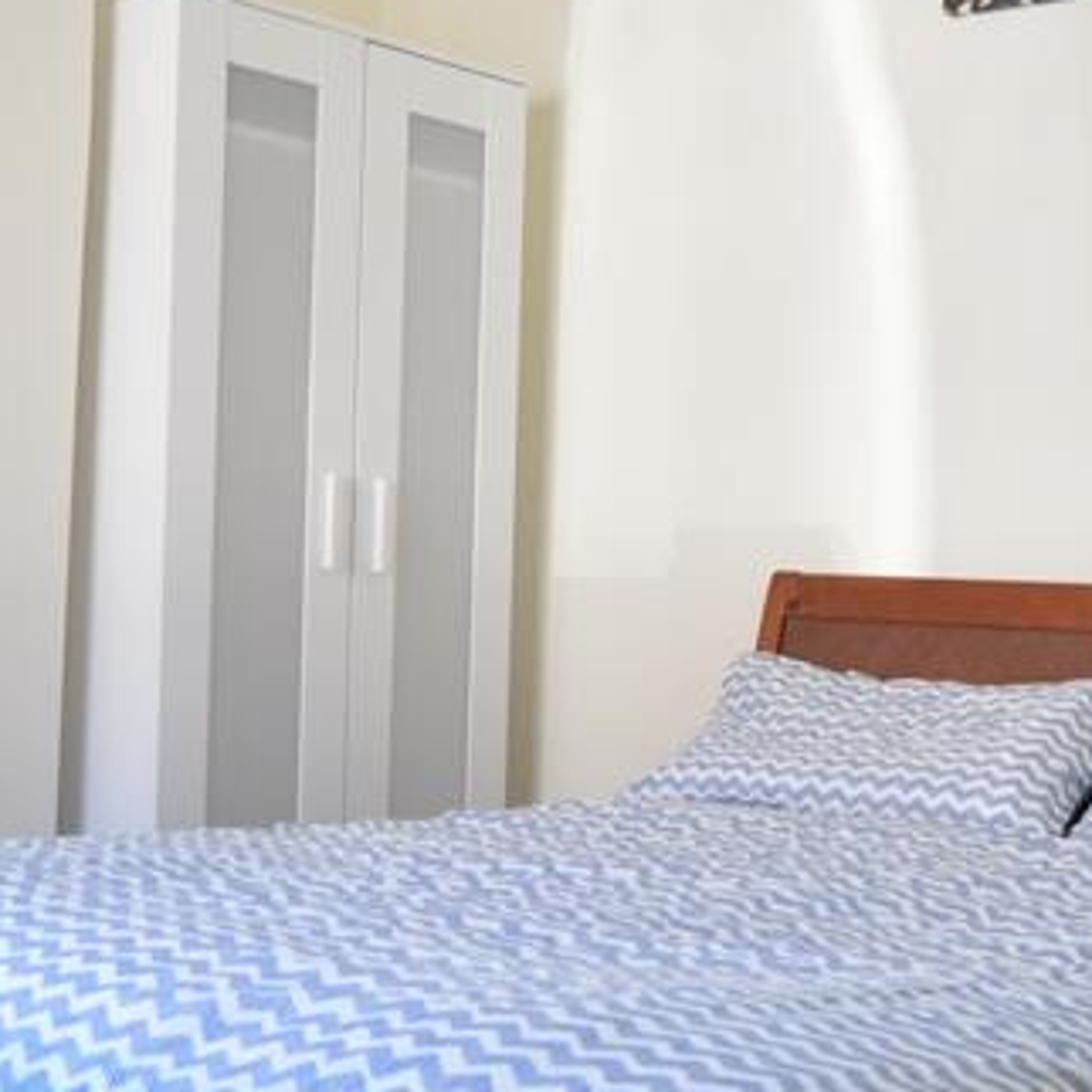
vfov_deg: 30.0
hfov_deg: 30.0
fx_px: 2034
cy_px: 583
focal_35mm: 57
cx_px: 587
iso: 1600
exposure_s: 1/125
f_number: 5.6
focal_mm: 18
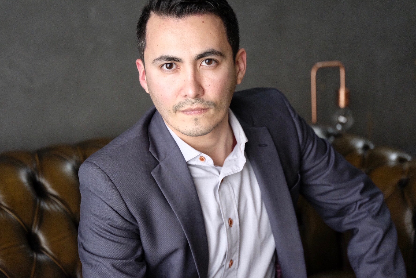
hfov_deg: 27.0
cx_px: 208
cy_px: 139
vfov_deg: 18.2
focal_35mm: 75
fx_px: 867
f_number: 2.8
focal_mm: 50
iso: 8000
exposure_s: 1/250
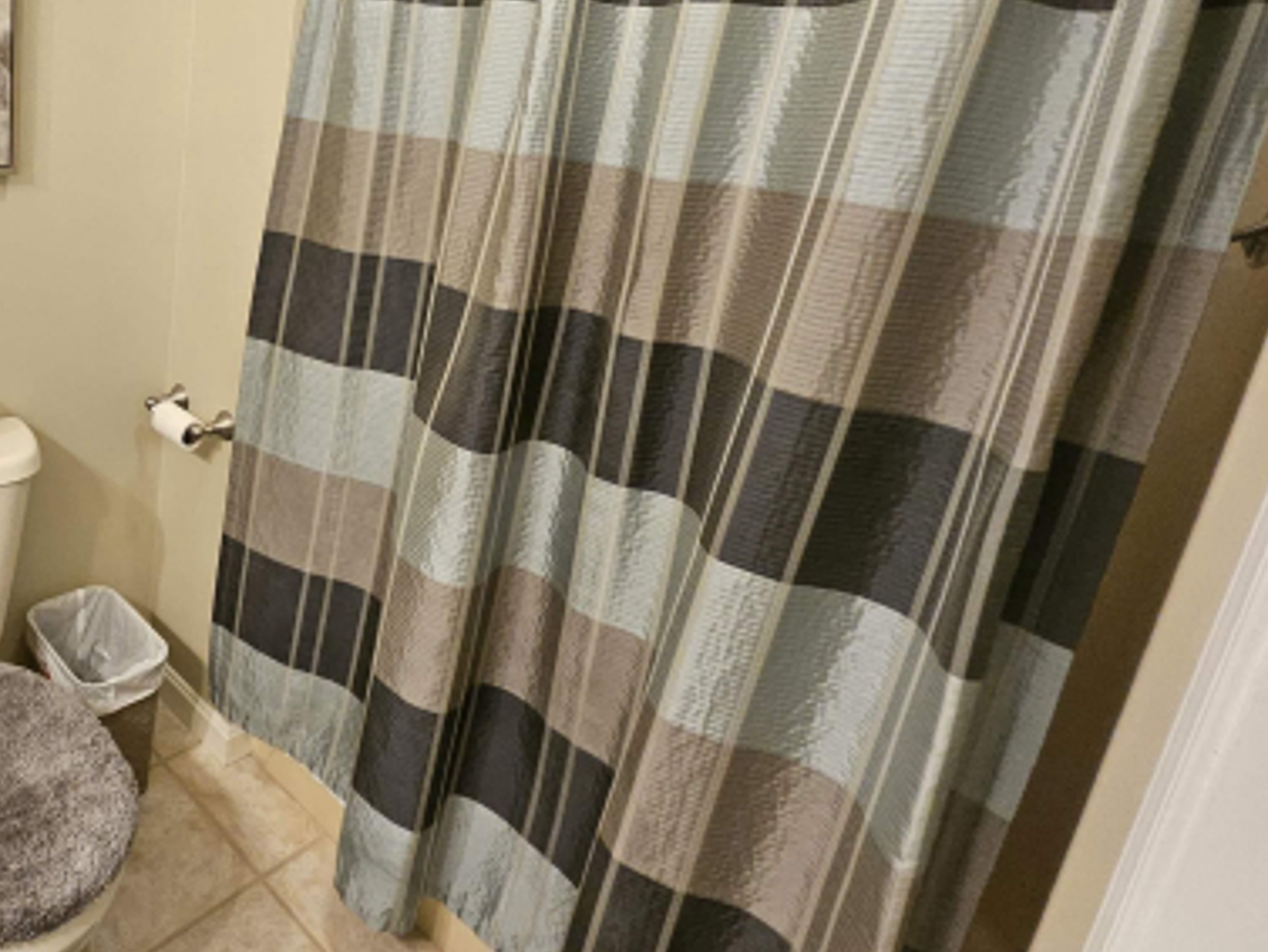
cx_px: 244
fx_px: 843
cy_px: 289
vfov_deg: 57.1
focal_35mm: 23
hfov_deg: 66.7
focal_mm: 1.74
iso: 320
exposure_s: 1/40
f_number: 2.2
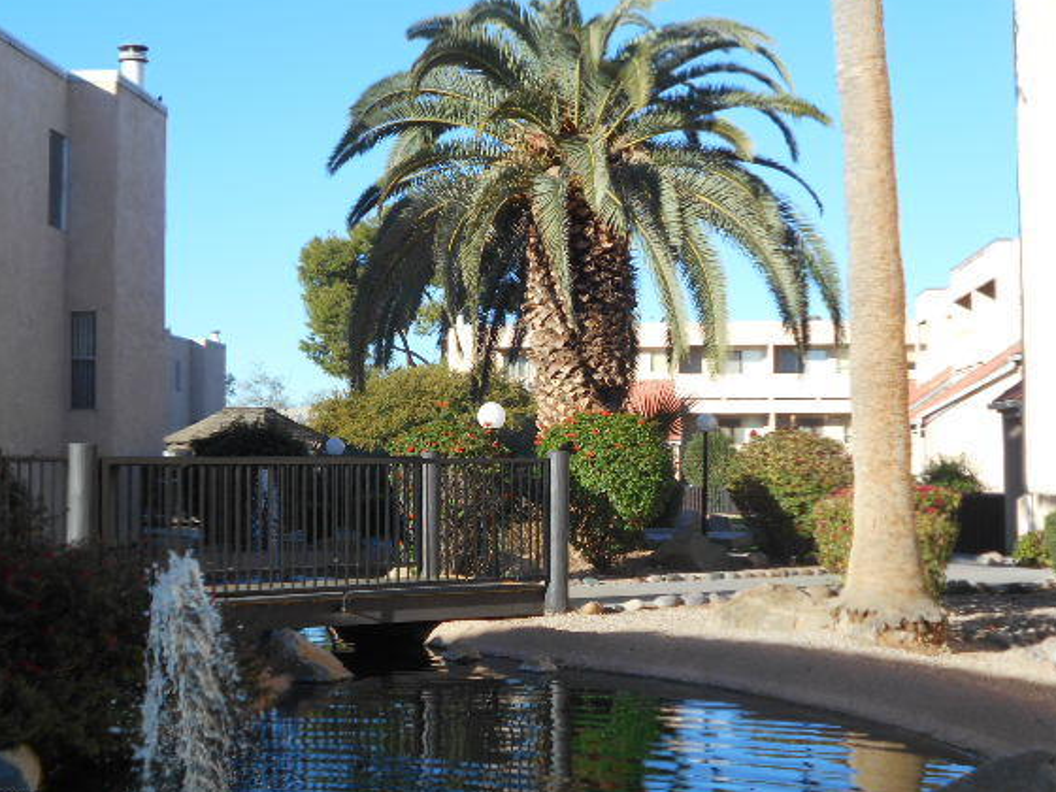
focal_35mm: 56
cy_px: 394
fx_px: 1708
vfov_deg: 26.1
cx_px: 494
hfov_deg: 34.3
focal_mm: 8.8
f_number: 4.5
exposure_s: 1/400
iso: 80
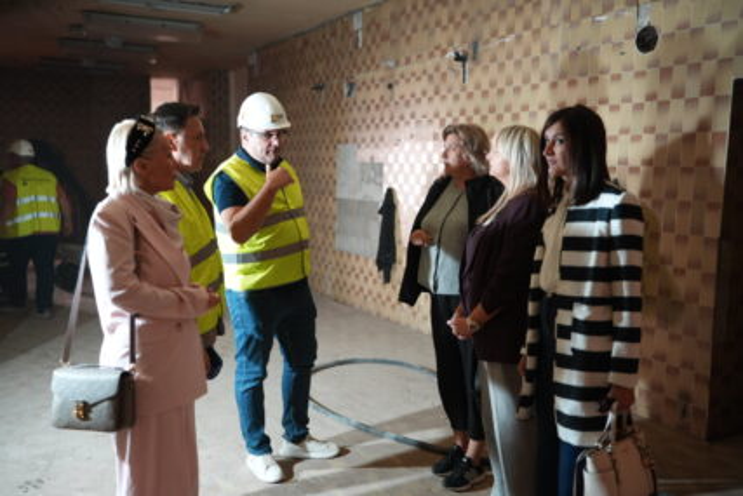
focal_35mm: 36
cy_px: 248
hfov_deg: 53.1
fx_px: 743
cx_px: 372
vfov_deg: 36.9
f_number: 2
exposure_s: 1/160
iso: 2000
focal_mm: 36
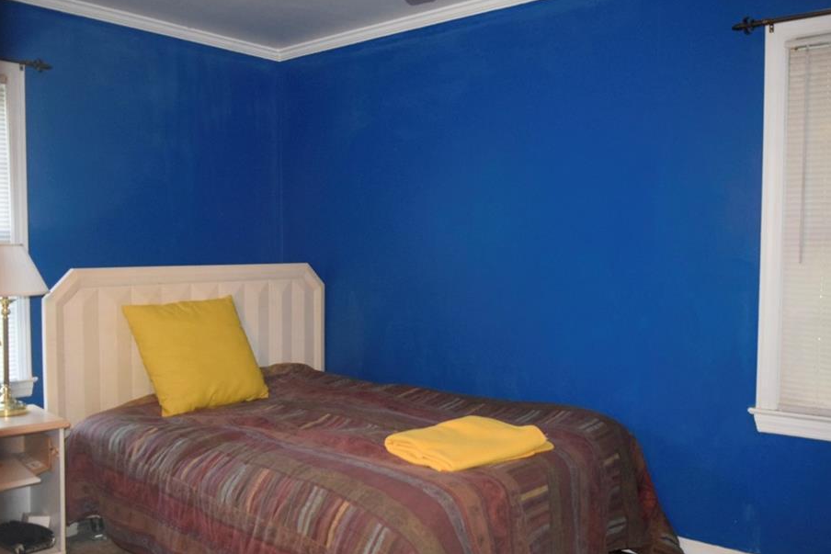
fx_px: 785
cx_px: 408
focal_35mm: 34
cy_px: 296
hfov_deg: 55.8
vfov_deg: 38.9
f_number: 3.5
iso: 3200
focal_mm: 20
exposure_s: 1/60
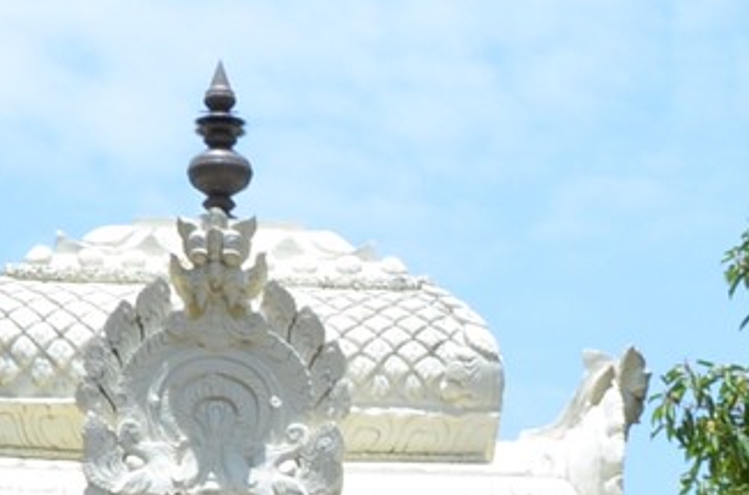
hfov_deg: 7.7
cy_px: 1409
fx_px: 5521
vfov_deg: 4.9
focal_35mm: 266
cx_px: 758
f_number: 14
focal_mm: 30
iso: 500
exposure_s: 1/320
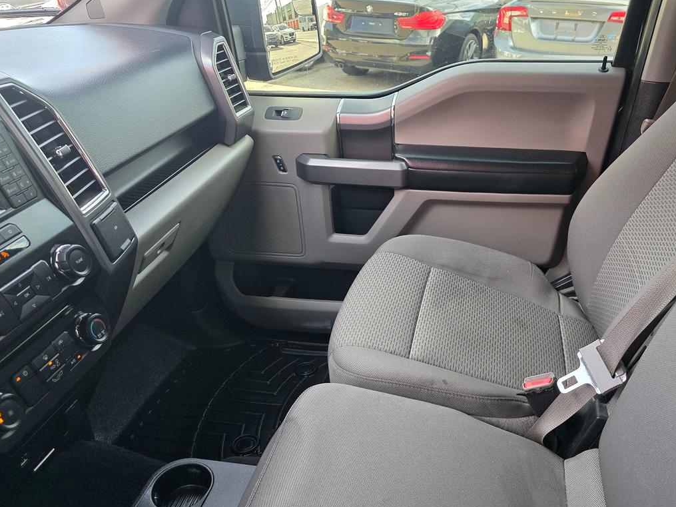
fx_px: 566
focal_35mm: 29
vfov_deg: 47.9
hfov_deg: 61.0
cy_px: 308
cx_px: 416
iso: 200
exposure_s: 1/180
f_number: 1.7
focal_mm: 6.3
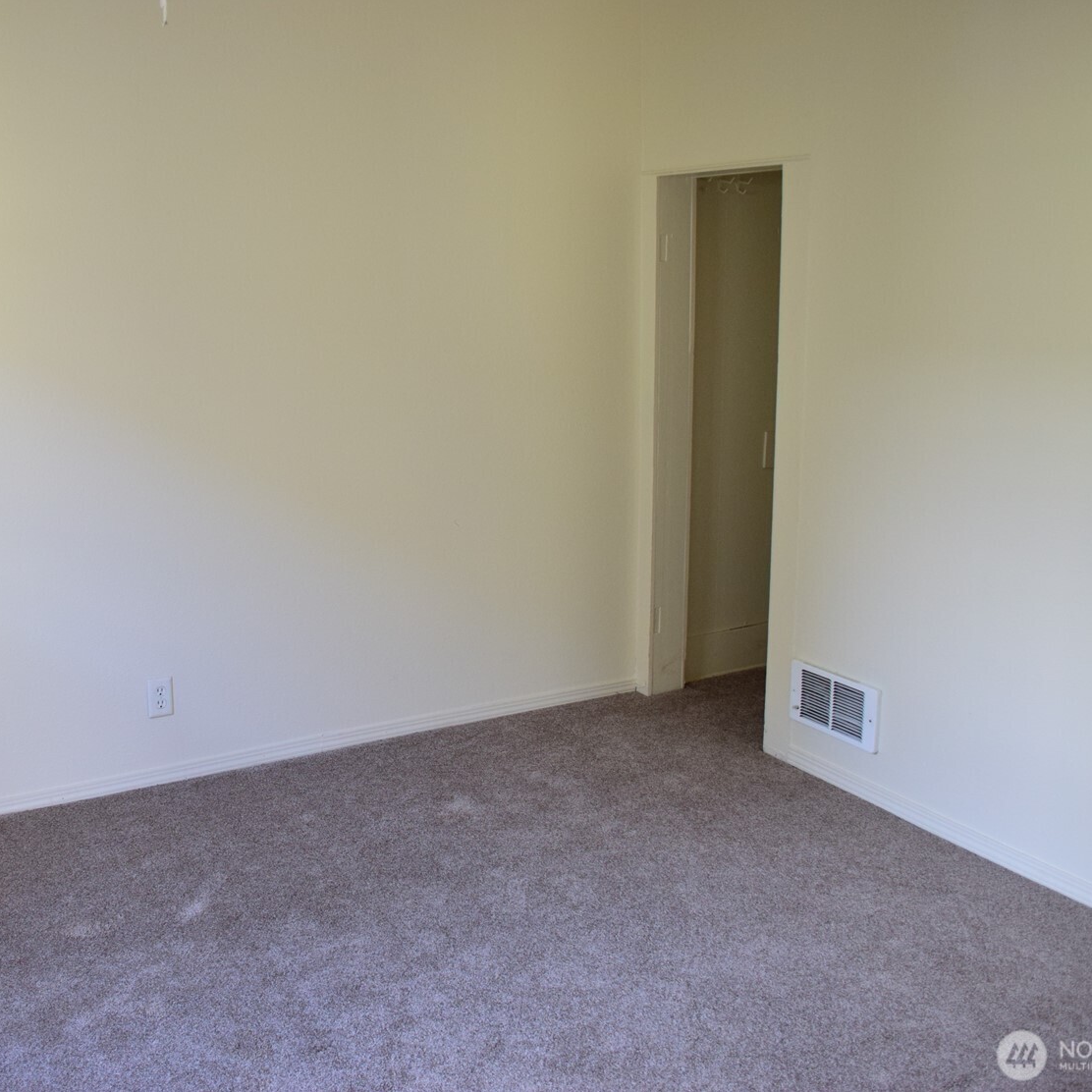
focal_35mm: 35
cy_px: 538
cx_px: 403
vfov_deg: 47.2
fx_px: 1249
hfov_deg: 46.8
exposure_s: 1/60
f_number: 3.5
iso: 640
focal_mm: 18
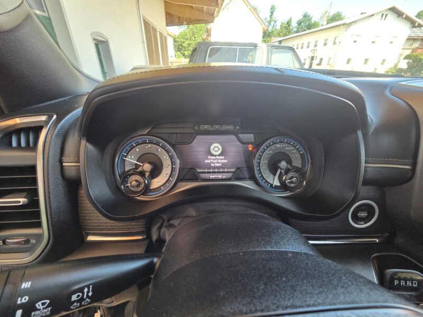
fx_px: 159
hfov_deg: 106.2
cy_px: 158
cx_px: 212
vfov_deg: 89.9
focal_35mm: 13
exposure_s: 1/100
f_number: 2.2
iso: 320
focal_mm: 2.2
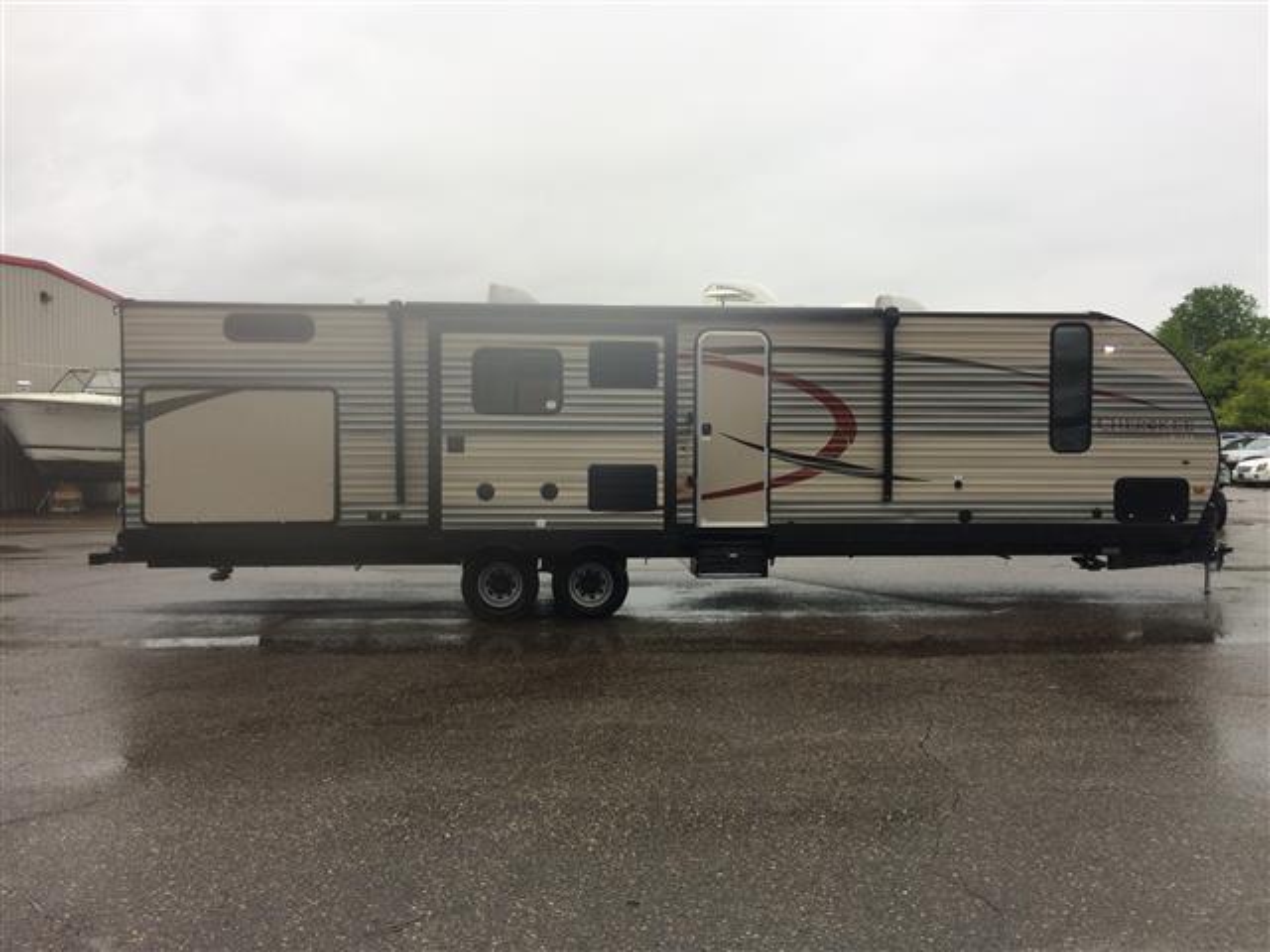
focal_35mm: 29
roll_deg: +2.3
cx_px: 635
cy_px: 476
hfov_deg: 61.7
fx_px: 1064
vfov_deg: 48.2
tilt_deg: -2.3
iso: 32
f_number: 2.2
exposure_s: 1/246
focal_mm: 4.15
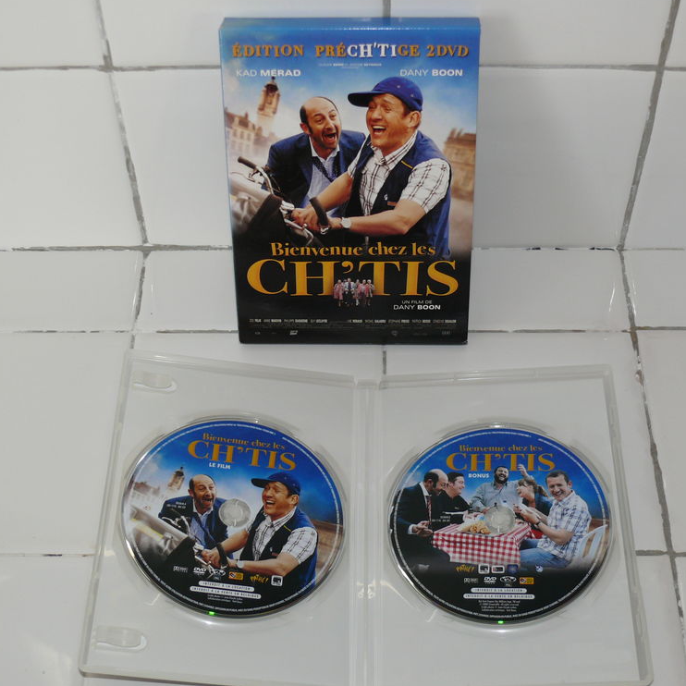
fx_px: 1256
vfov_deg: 30.6
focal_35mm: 56
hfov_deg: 30.5
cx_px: 376
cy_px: 340
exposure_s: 1/30
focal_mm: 9.2
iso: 100
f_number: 2.8
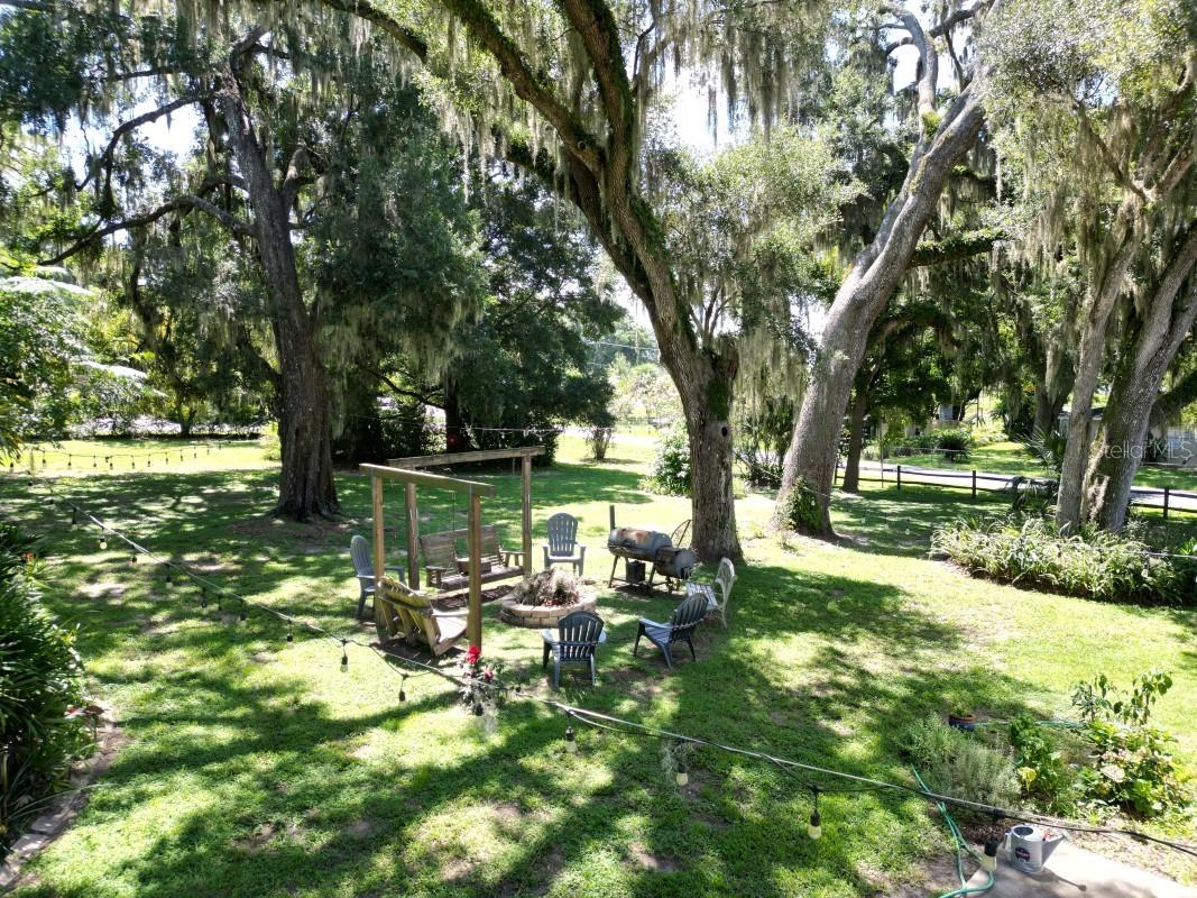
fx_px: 830
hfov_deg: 71.6
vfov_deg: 56.8
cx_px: 598
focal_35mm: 24
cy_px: 449
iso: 100
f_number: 1.7
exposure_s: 1/500
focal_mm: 6.72
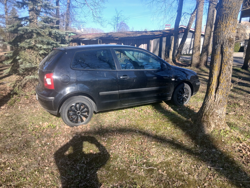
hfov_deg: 67.3
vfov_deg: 53.1
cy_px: 94
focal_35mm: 26
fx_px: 188
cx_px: 125
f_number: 1.8
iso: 20
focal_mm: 3.98
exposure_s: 1/201
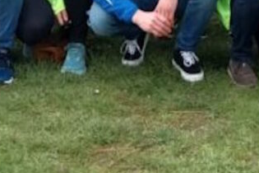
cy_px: -199
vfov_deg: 3.9
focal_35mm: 351
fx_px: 2525
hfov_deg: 5.9
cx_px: 218
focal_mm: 72
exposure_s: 1/2000
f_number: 2.5
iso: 64
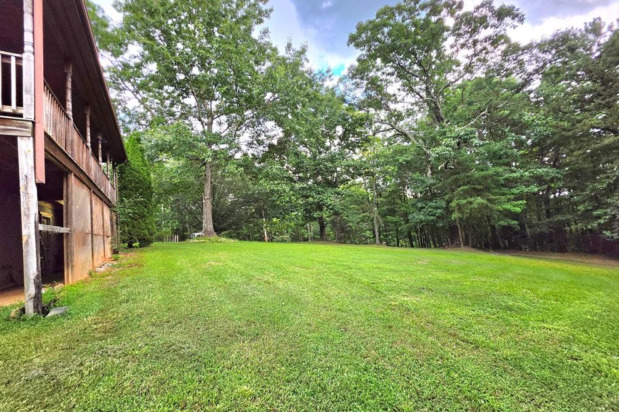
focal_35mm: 14
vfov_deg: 81.2
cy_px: 198
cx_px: 308
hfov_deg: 104.3
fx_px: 241
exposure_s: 1/476
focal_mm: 2.2
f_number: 1.9
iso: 32
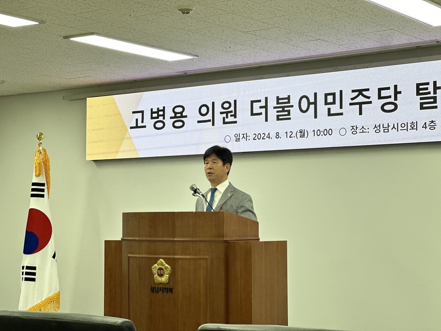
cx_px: 220
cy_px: 166
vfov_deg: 19.1
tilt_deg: +5.3
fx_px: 981
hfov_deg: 25.3
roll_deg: +0.6
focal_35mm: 77
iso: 100
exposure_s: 1/90
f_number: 2.8
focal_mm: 9
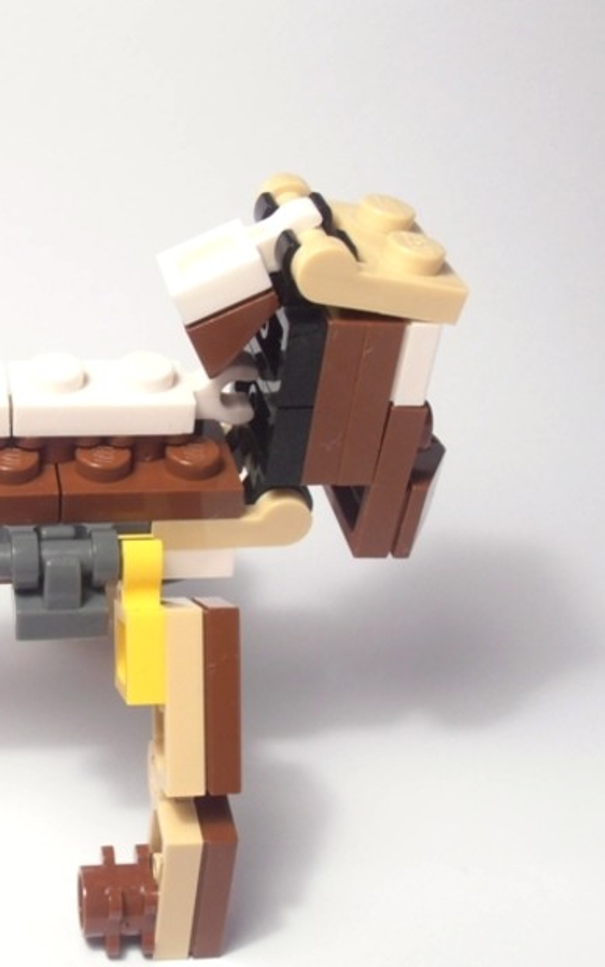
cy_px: 494
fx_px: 1503
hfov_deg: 22.0
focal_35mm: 57
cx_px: 14
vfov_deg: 35.7
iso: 80
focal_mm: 6.61
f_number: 3.9
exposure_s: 1/50
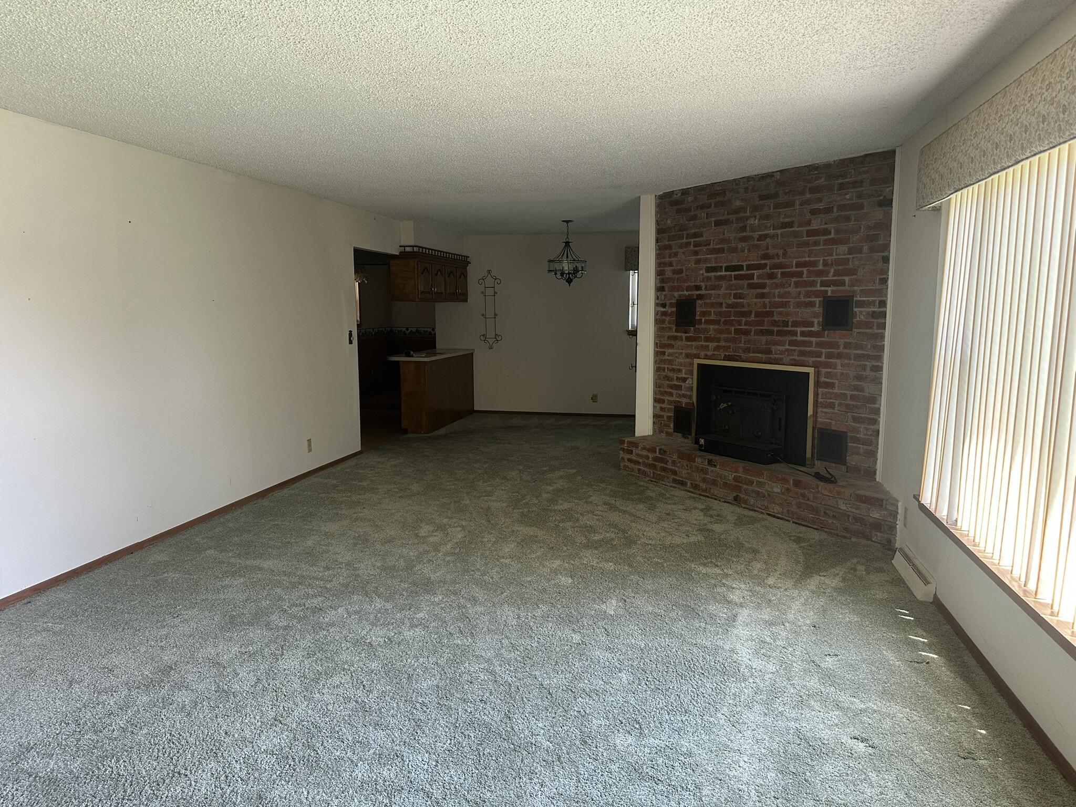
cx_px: 538
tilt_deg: -7.2
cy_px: 404
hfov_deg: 71.6
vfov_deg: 56.8
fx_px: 746
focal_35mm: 24
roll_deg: -0.2
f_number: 1.78
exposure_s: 1/121
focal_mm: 6.86
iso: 160
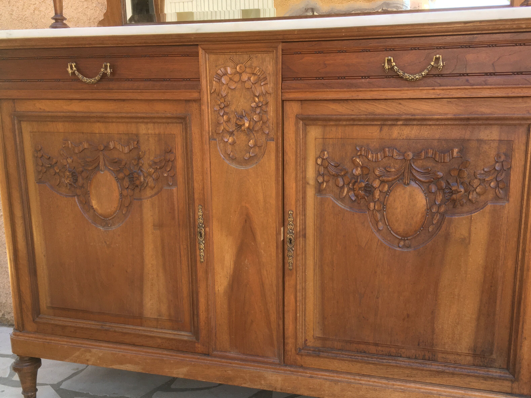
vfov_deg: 38.5
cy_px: 240
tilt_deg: -13.5
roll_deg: +0.3
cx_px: 291
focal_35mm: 37
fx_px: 568
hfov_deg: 50.1
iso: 40
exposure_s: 1/100
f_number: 2.2
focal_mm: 4.15
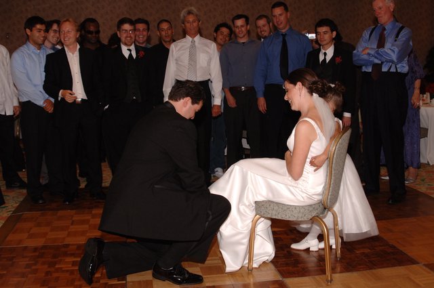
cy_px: 144
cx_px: 217
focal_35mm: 42
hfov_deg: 46.5
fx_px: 506
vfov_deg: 31.8
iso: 400
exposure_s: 1/50
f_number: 5.6
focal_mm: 28
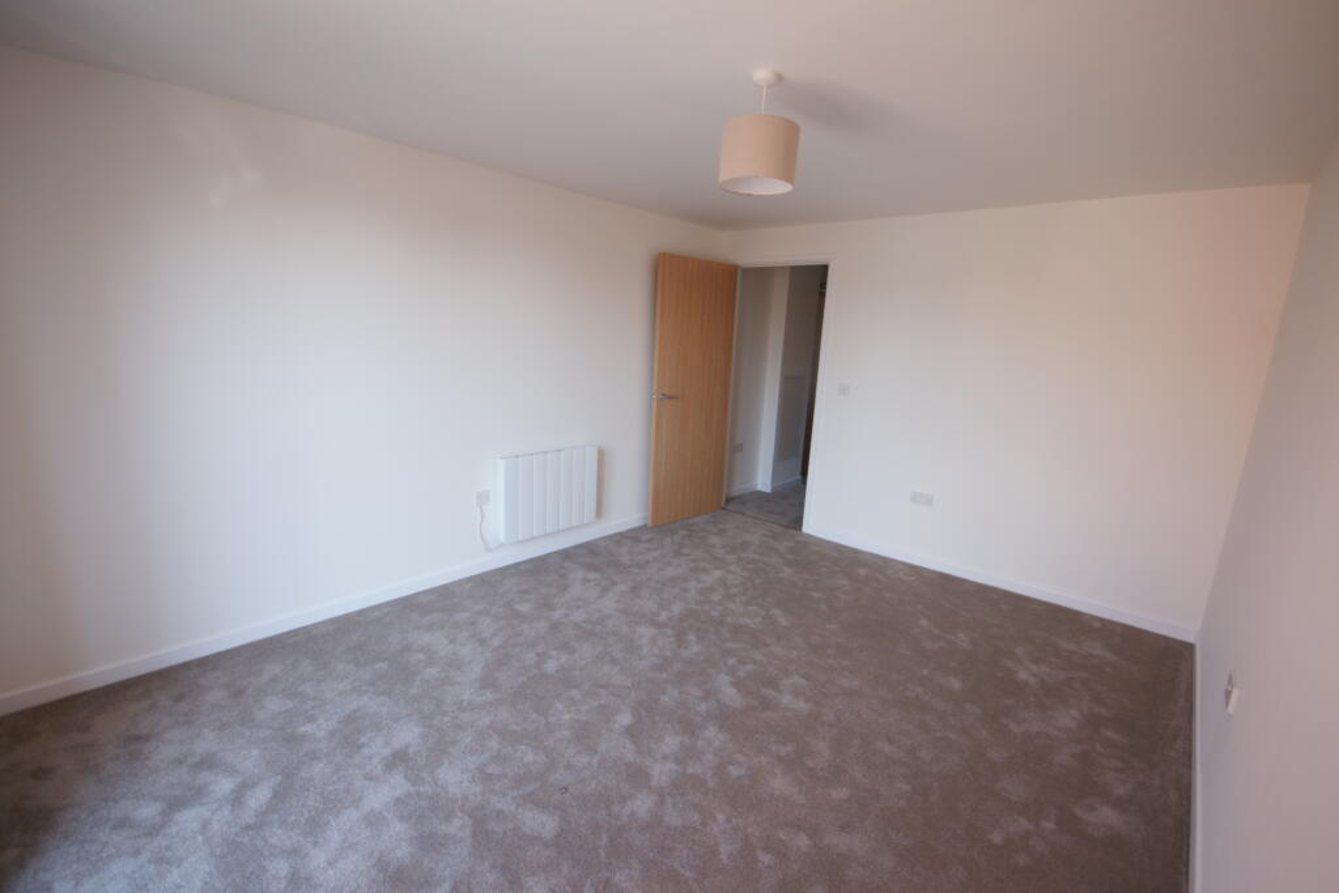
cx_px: 670
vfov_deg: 77.3
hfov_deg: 100.4
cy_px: 446
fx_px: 558
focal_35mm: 15
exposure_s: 1/45
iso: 200
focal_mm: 10
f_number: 4.5
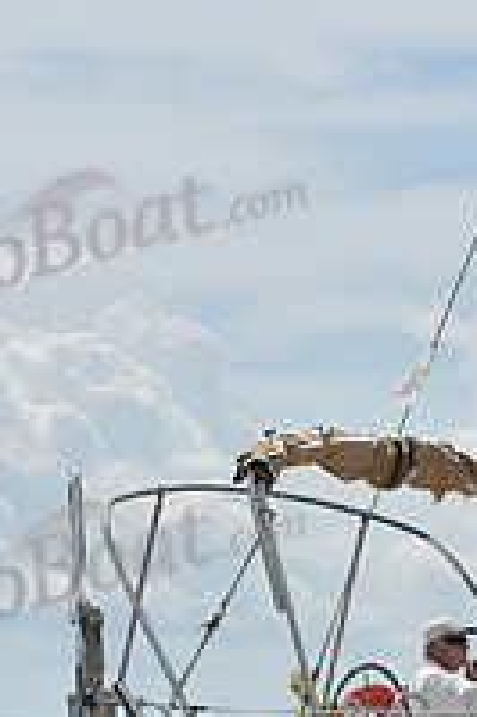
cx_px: 493
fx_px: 4041
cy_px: 713
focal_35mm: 203
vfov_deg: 10.1
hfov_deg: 6.7
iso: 320
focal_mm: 70
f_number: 11
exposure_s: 1/1000
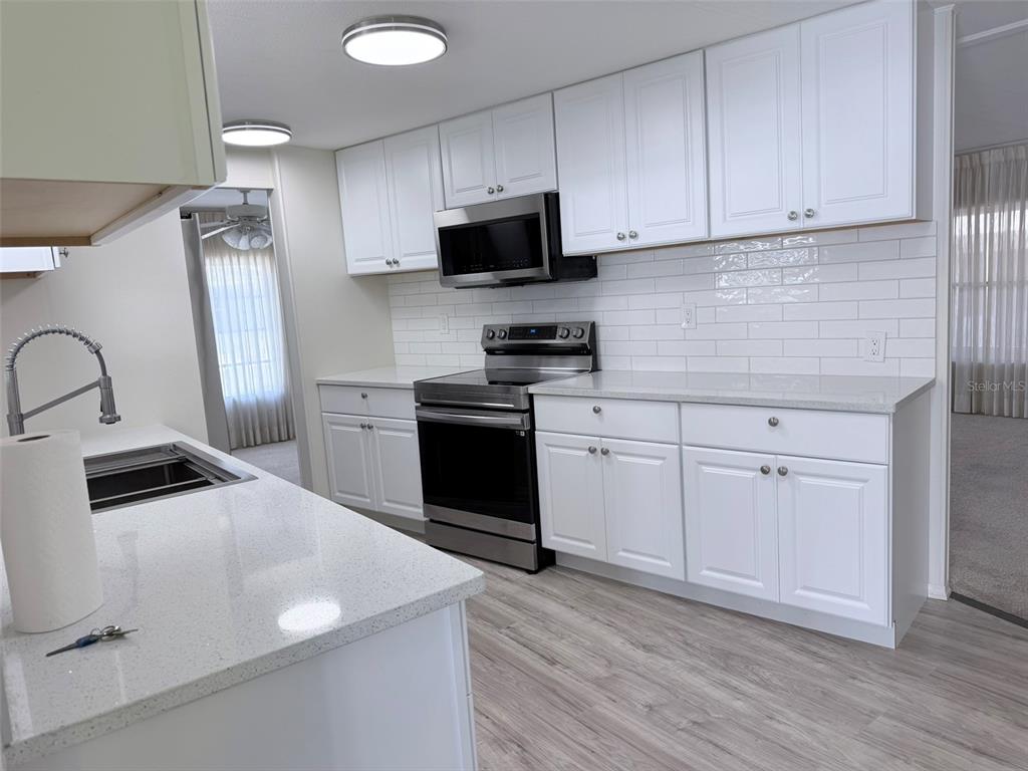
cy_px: 386
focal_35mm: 24
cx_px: 514
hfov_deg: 71.6
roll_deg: +3.2
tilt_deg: -7.5
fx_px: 713
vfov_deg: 56.8
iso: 80
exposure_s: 1/170
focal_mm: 6.76
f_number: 1.78
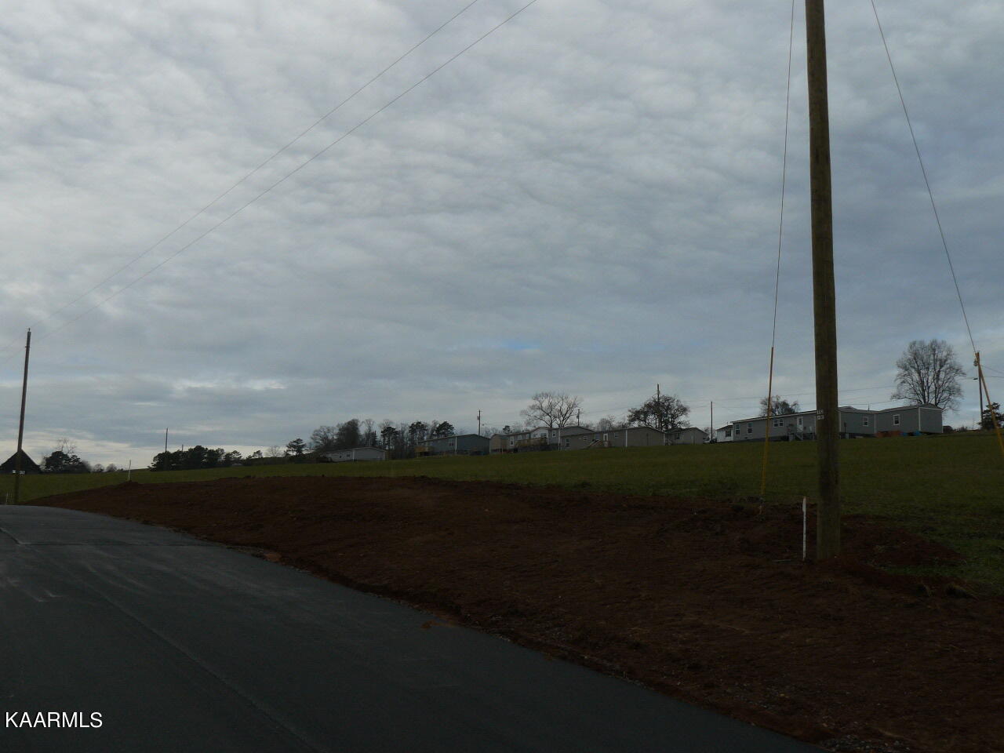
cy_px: 376
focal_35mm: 36
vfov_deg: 39.7
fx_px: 1044
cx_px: 502
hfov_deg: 51.4
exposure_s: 1/500
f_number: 6.3
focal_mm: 6
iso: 100
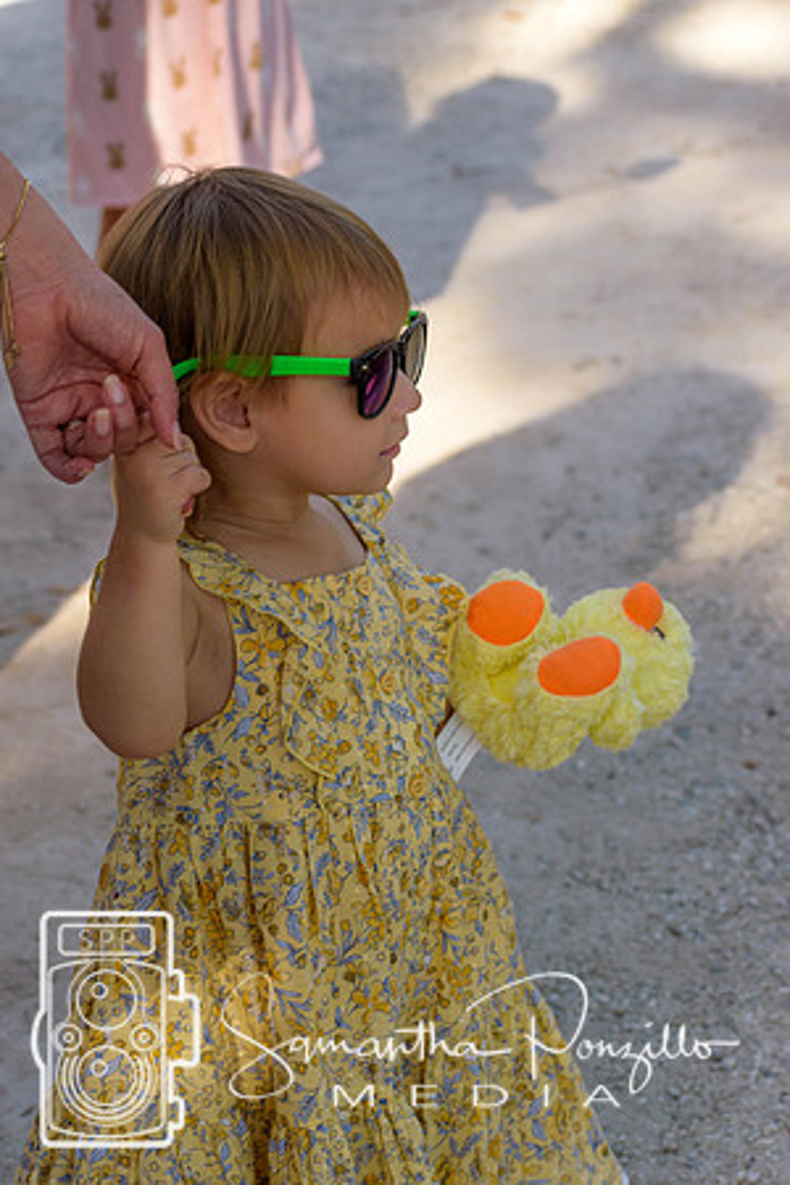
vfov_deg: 19.5
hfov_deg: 13.0
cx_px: 395
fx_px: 3456
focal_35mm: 105
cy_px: 592
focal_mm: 70
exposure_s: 1/500
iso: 360
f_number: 5.6
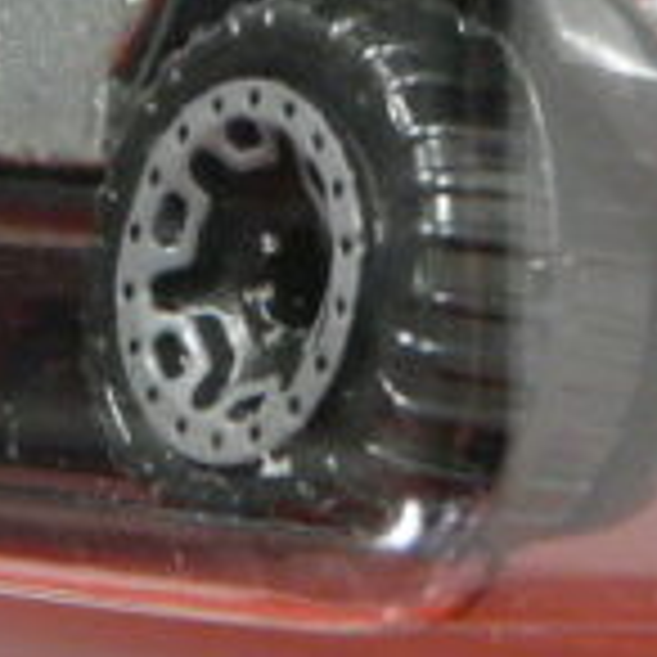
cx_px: 256
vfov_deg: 4.7
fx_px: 7966
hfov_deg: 4.7
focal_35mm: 371
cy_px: -216
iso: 200
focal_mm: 10.5
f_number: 3.2
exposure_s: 1/40
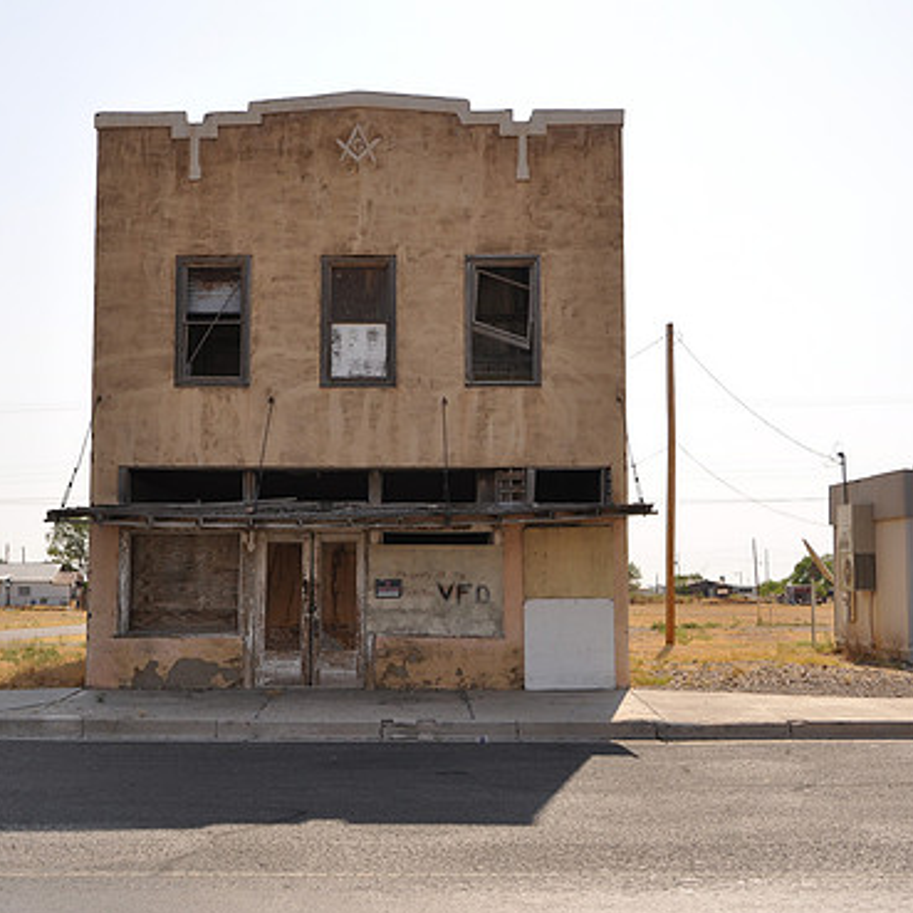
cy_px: 474
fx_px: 1432
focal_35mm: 48
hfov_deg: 35.3
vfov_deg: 35.4
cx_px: 401
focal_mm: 24
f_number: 8
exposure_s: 1/200
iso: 200
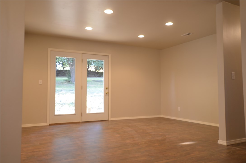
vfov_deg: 43.4
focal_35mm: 30
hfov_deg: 62.0
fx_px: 205
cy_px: 82
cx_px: 123
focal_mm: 20
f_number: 3.5
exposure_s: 1/13
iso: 250
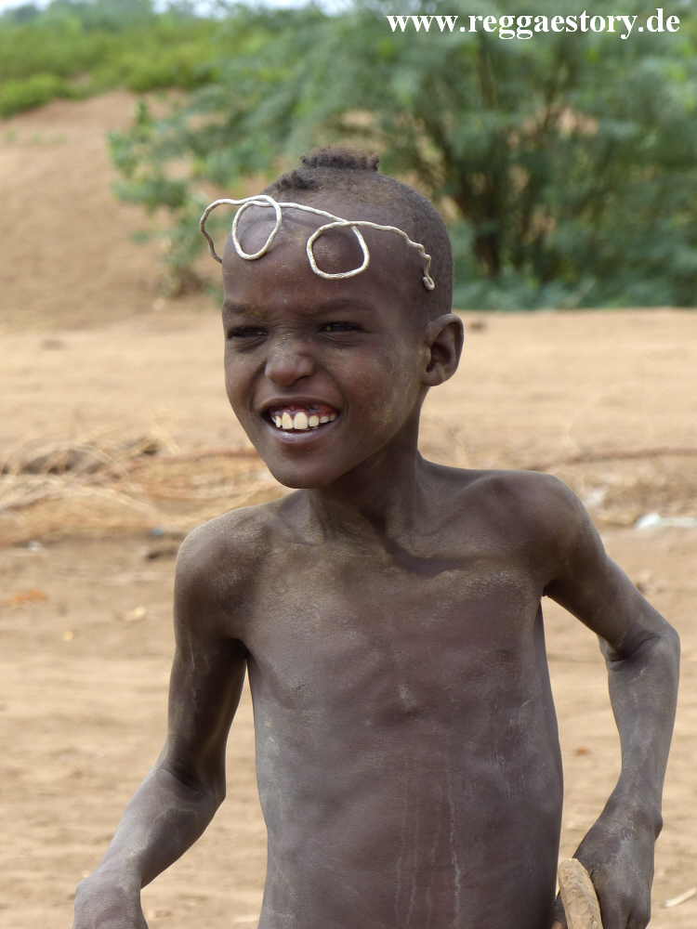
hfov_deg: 7.0
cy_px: 464
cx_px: 348
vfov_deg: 9.4
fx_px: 5665
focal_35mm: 211
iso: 100
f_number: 4
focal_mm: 37.9
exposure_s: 1/640
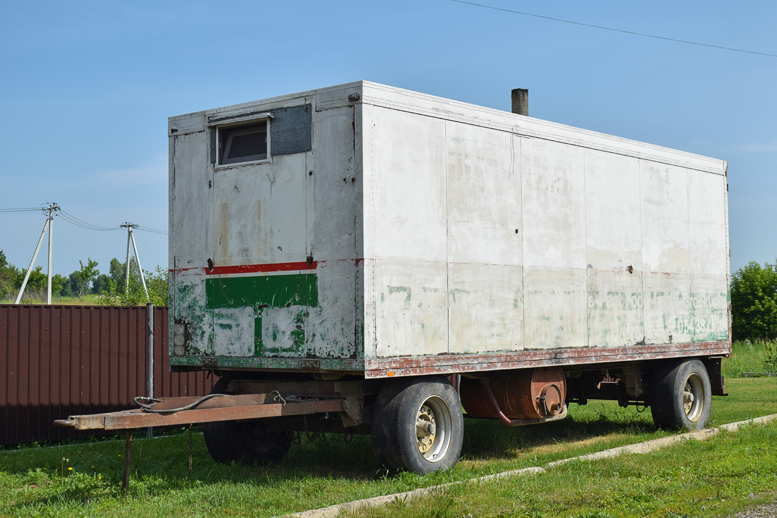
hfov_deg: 41.1
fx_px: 1036
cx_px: 388
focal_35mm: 48
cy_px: 259
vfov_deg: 28.1
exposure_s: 1/1250
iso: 200
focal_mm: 32
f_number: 6.3
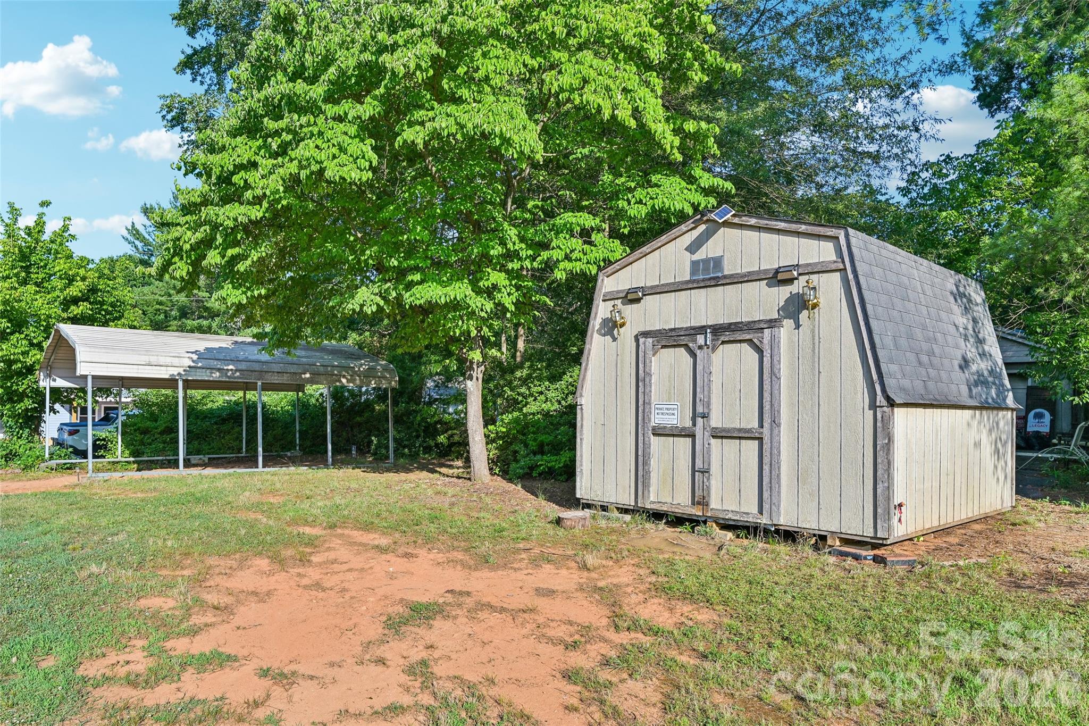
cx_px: 544
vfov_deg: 53.1
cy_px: 363
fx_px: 726
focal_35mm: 24
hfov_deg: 73.7
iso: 100
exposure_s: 1/320
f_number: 8
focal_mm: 24
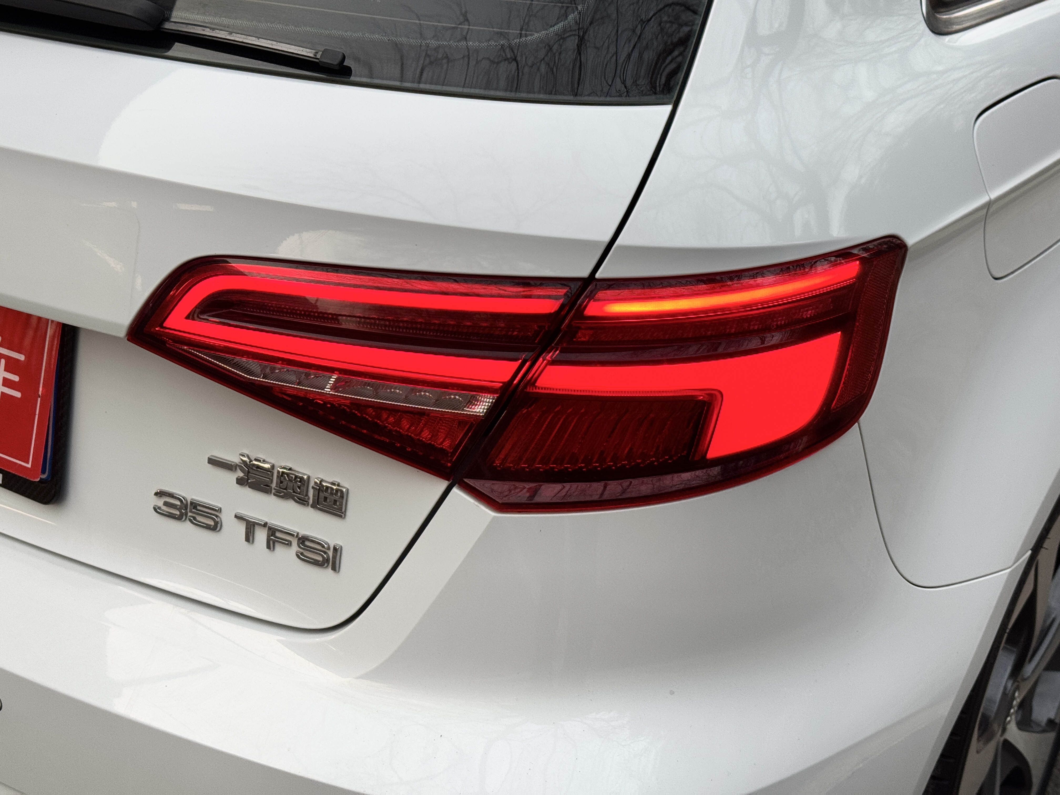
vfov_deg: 30.3
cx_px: 530
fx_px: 1470
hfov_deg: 39.7
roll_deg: +1.8
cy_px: 398
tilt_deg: -26.9
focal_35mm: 48
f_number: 1.78
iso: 50
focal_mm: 6.76
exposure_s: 1/121
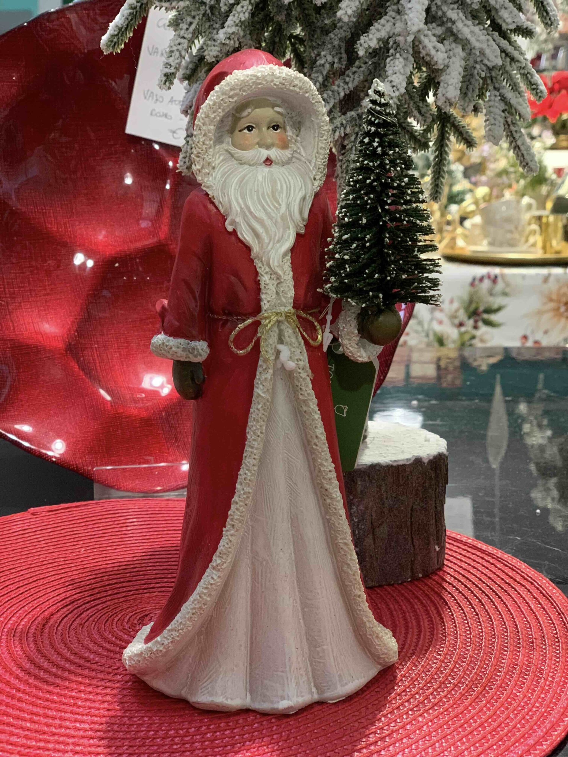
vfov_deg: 36.8
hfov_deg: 28.0
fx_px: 1138
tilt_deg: -11.5
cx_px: 284
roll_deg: +2.0
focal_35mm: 52
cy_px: 378
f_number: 2.4
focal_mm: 6
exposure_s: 1/50
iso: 320
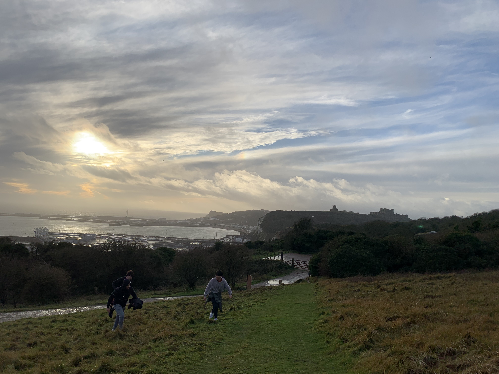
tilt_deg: +3.7
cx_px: 250
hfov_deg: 67.3
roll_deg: -3.5
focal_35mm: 26
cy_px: 187
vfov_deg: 53.1
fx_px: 375
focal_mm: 4.25
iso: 25
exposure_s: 1/2611
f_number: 1.8
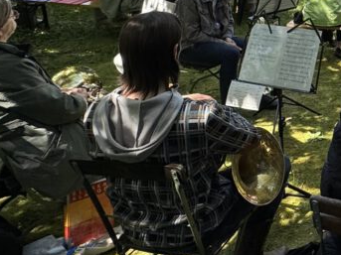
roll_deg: -2.1
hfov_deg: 30.0
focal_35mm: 49
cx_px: 456
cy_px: -25
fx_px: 483
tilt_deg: -8.5
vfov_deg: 27.2
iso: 40
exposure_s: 1/505
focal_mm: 2.22
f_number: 2.2
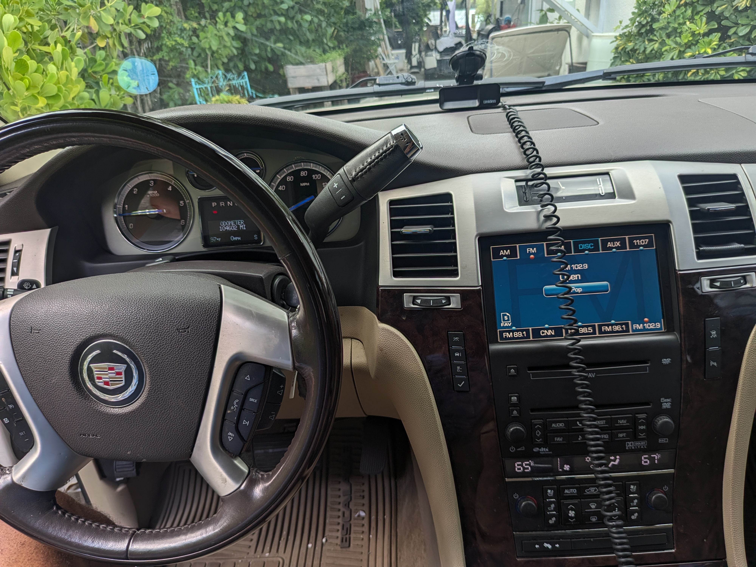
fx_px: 524
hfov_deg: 71.6
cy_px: 284
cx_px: 378
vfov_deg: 56.8
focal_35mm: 24
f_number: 1.7
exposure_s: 1/541
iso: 47
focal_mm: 4.53
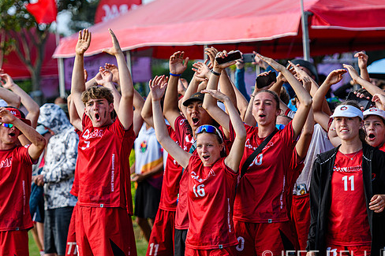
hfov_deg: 8.9
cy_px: 137
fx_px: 2480
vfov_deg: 5.9
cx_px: 210
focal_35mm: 232
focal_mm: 130
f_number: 3.2
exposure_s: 1/1000
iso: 250
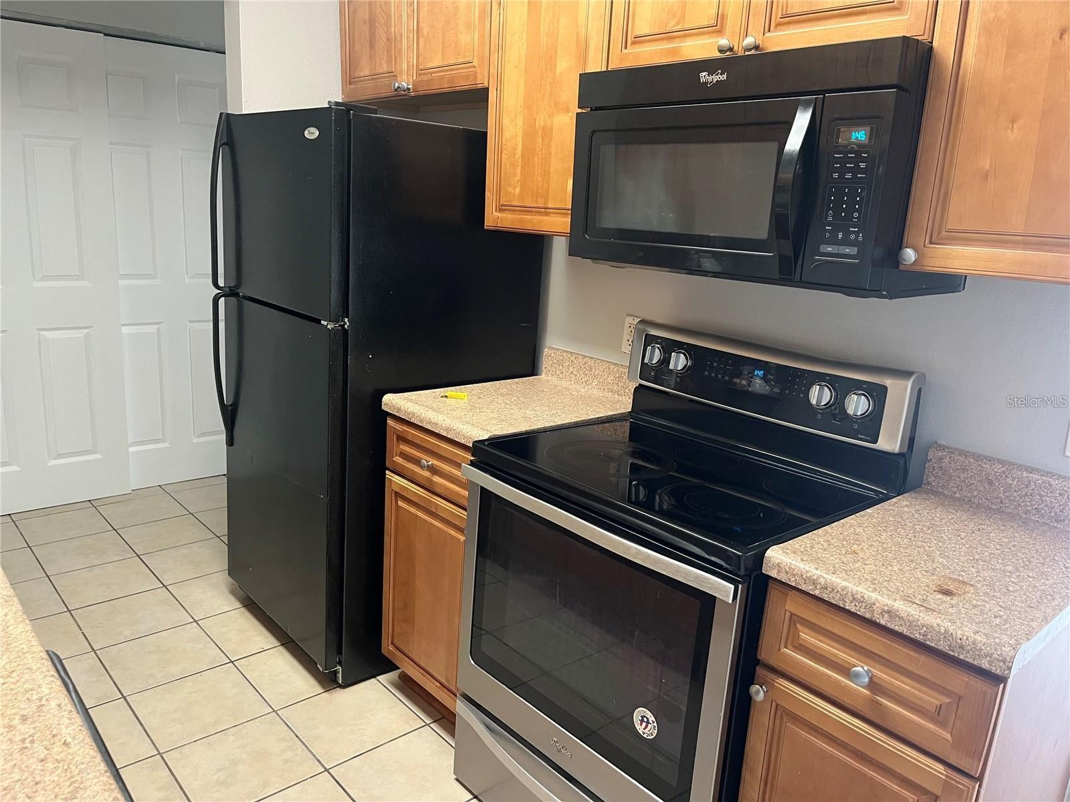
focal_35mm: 26
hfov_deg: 67.3
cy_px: 401
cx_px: 535
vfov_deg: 53.1
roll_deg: -3.9
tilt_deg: -13.3
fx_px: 804
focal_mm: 5.1
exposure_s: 1/60
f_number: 1.6
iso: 400
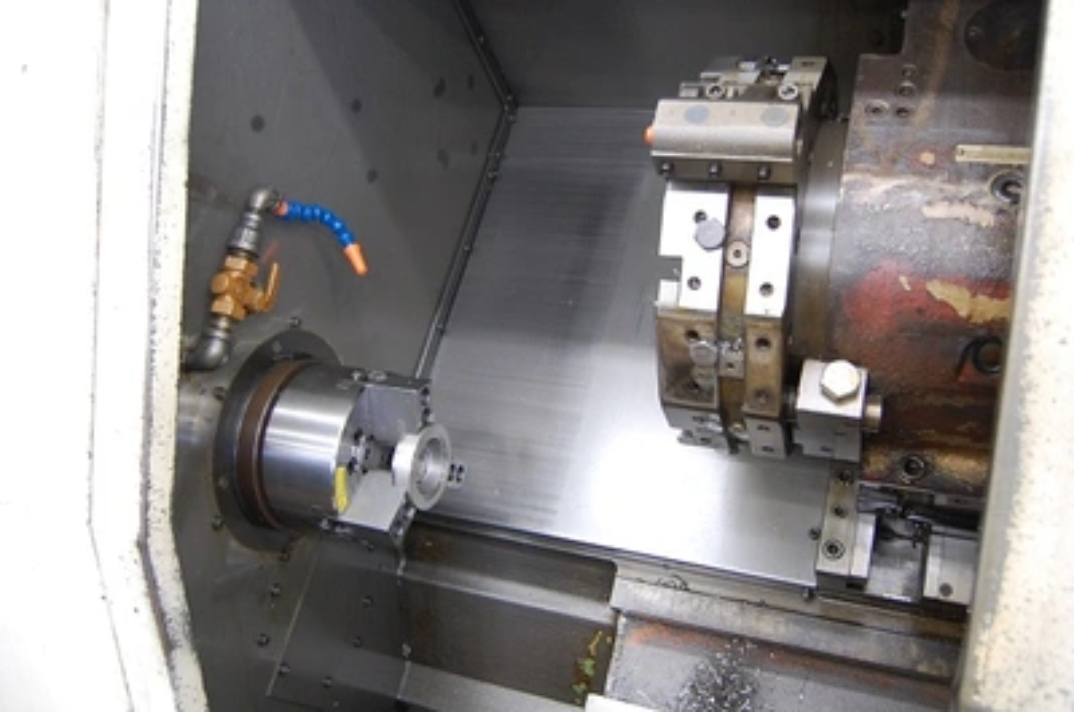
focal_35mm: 30
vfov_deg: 43.4
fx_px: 893
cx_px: 537
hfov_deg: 62.0
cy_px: 356
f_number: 3.8
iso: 800
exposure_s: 1/30
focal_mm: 20
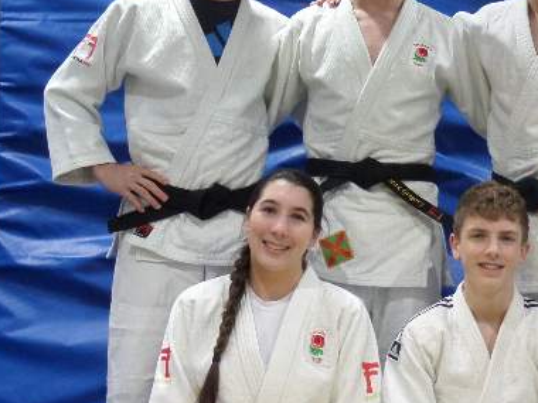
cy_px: 156
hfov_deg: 50.3
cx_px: 364
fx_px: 560
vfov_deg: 39.4
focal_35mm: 36
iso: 200
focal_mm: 4
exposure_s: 1/20
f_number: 3.2
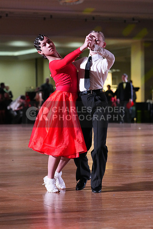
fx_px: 822
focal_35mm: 129
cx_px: 76
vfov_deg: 15.9
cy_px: 114
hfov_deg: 10.6
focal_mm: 129
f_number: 5
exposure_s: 1/400
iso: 8000
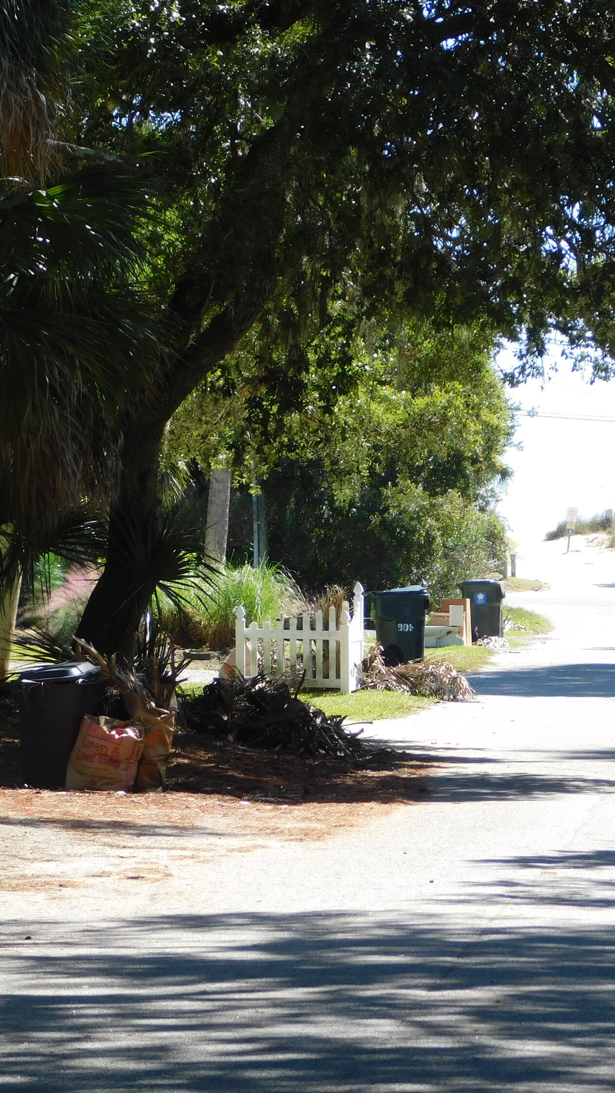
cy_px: 546
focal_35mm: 195
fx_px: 5654
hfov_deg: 6.2
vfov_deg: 11.0
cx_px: 454
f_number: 5
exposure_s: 1/250
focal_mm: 23.7
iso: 125
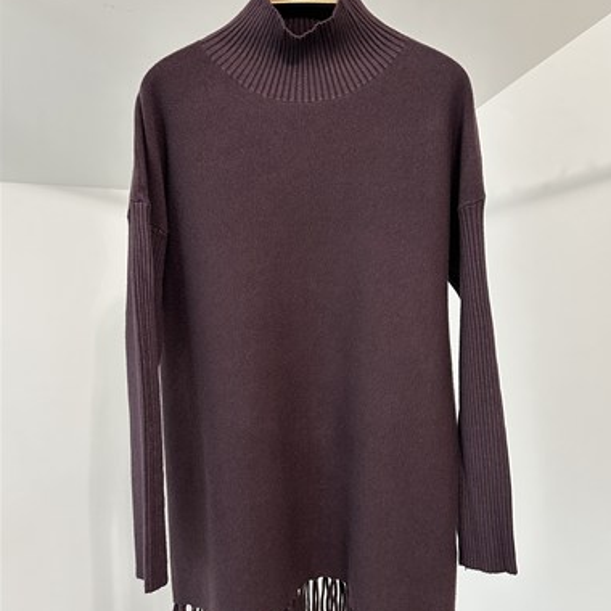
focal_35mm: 29
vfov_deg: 55.3
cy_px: 357
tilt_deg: -6.2
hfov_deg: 55.6
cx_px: 312
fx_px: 579
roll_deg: -0.1
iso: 320
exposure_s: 1/50
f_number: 1.78
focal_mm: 6.86
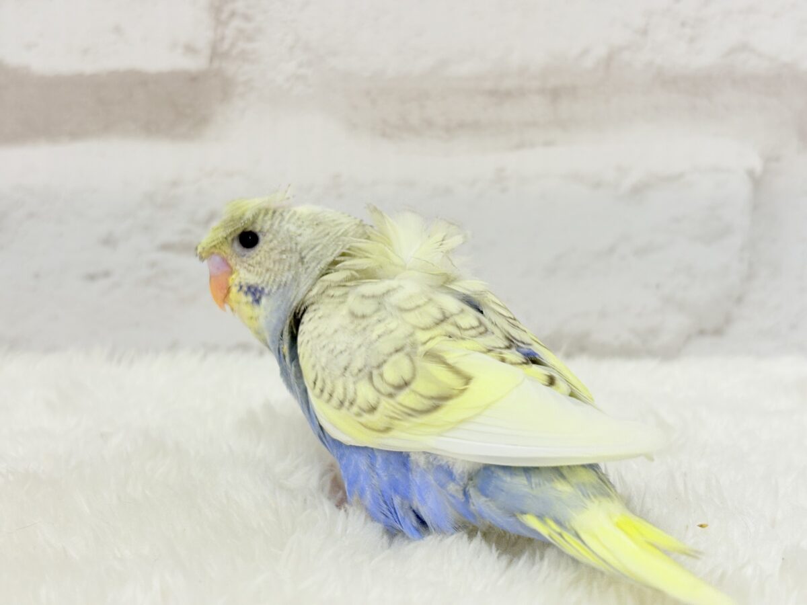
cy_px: 302
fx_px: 1212
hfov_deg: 36.8
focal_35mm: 52
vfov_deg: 28.0
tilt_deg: -10.4
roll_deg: +0.8
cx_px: 404
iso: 64
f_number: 1.6
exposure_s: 1/100
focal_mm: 5.96
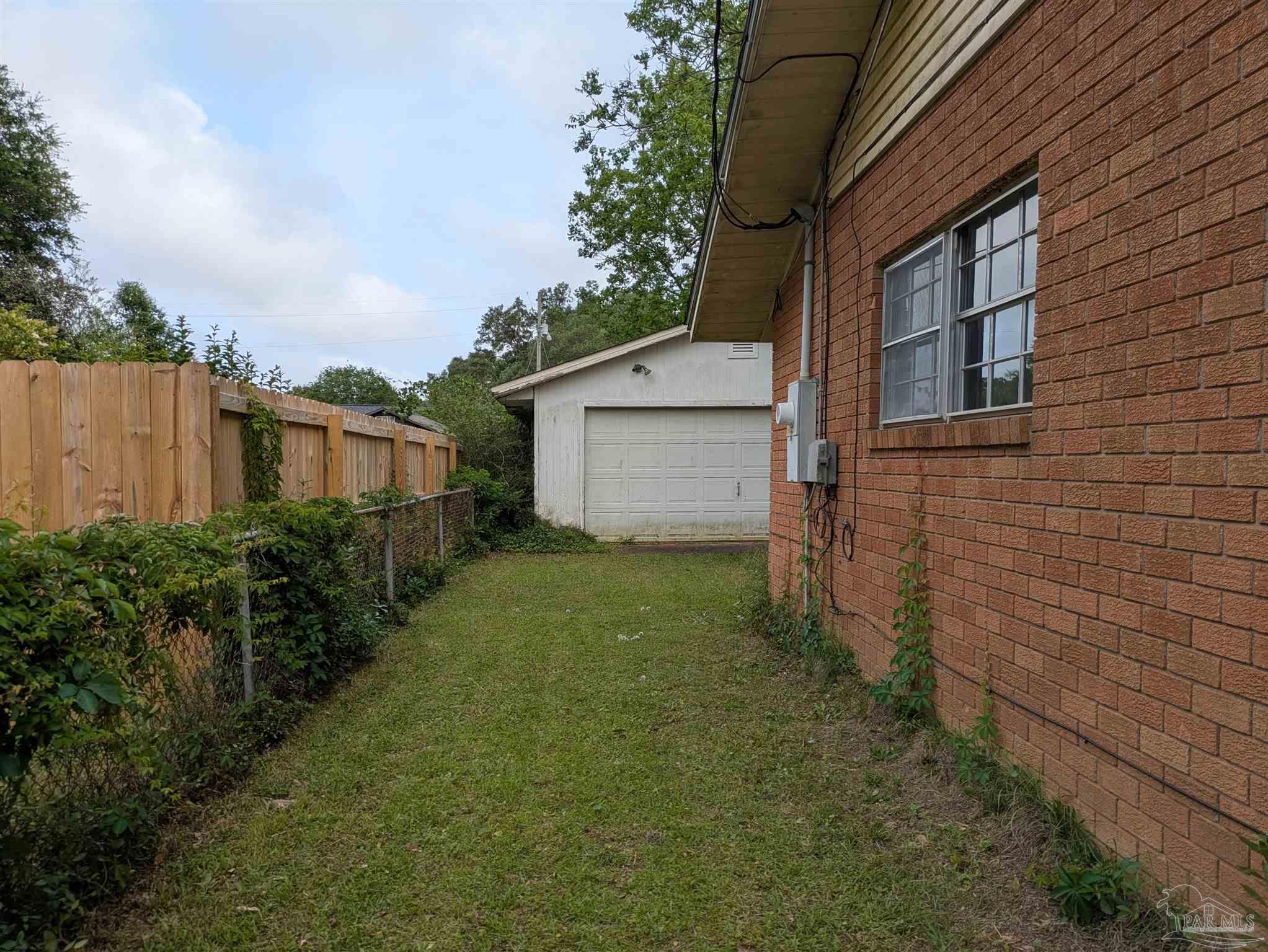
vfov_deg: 54.9
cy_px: 476
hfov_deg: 69.4
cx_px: 634
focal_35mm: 25
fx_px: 916
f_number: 1.89
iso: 48
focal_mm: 5.43
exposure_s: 1/1147
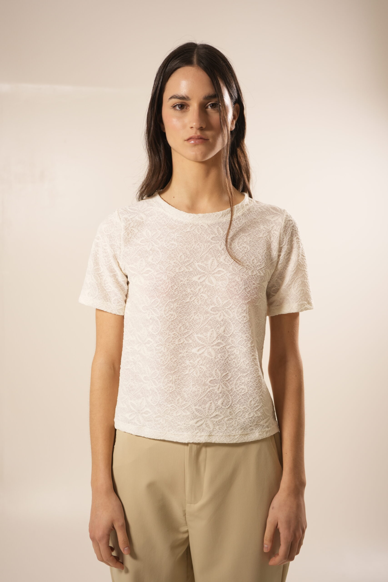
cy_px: 291
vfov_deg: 39.6
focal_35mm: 50
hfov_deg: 27.0
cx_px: 194
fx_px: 808
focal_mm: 50
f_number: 3.2
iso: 400
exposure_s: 1/60
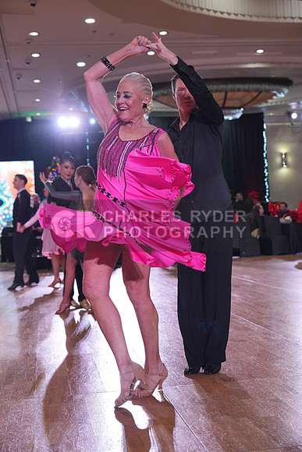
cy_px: 226
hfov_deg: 25.5
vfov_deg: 37.5
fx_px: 666
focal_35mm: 53
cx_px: 151
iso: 1600
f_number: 4
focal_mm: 53
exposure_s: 1/500
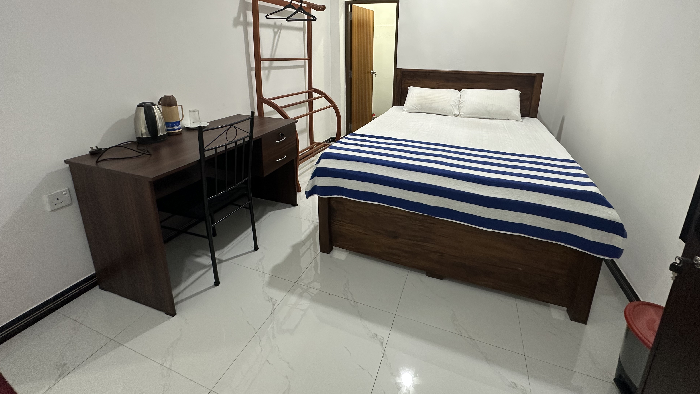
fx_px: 297
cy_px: 126
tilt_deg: -13.5
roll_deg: -1.5
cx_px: 365
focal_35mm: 16
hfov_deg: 99.3
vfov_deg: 65.0
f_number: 2.2
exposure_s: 1/50
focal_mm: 2.22
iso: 160
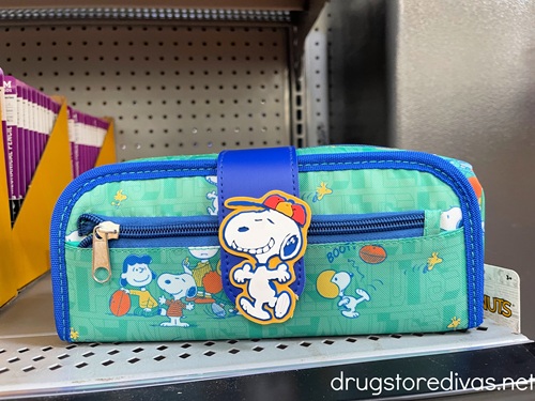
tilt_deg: -5.5
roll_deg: +2.6
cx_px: 268
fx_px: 386
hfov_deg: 69.4
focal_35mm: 25
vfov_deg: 54.9
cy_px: 200
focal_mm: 5.1
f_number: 1.6
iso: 125
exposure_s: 1/81
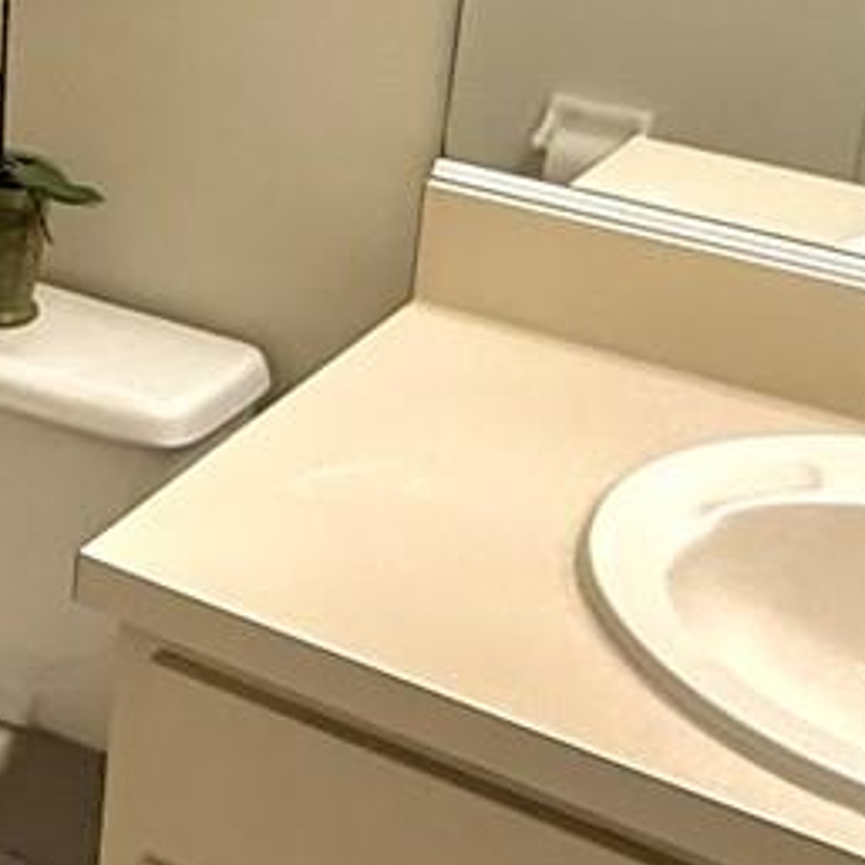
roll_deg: -0.7
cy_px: 101
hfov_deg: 20.9
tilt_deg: -16.7
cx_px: -188
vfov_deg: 22.0
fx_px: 2177
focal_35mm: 77
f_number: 2.2
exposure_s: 1/120
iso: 320
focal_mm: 2.22
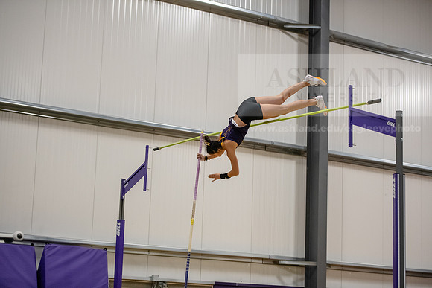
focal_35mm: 82
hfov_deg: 24.8
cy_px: 144
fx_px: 984
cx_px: 216
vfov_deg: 16.7
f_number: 2.8
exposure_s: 1/800
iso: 5000
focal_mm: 82
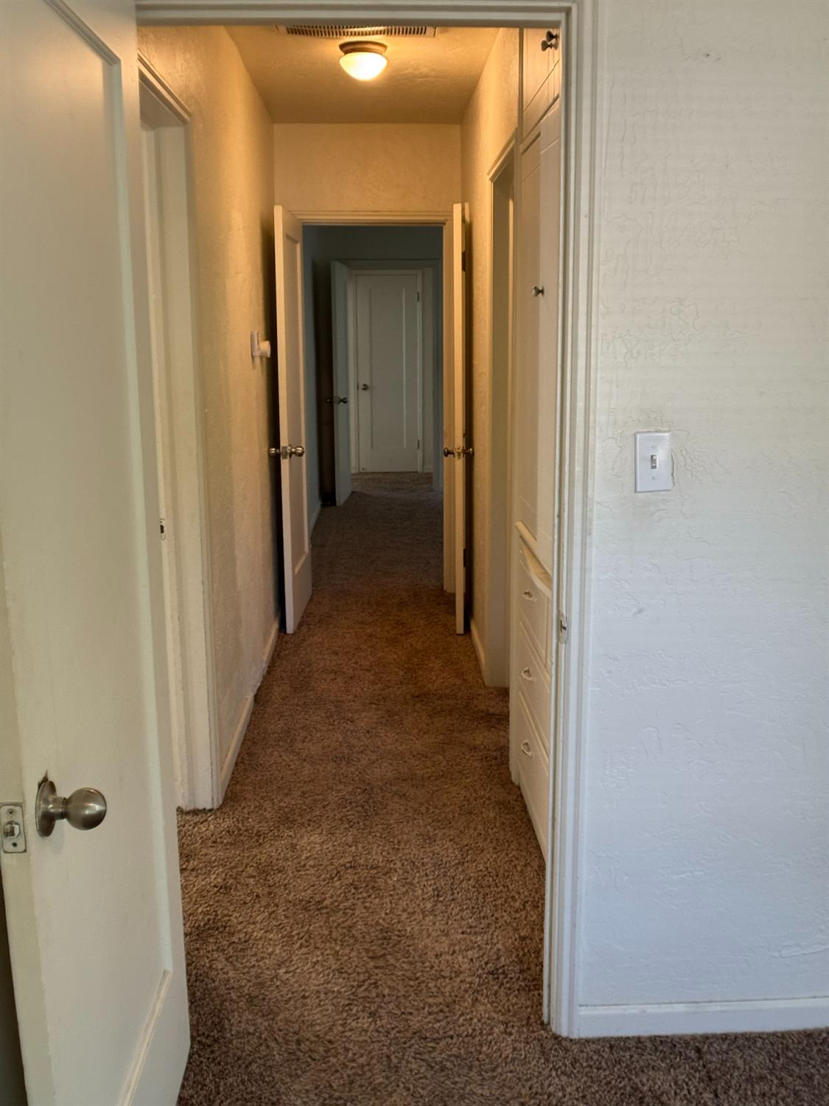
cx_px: 414
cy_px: 553
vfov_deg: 39.7
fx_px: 1533
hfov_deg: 30.3
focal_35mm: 48
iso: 160
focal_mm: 6.76
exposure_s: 1/60
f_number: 1.78
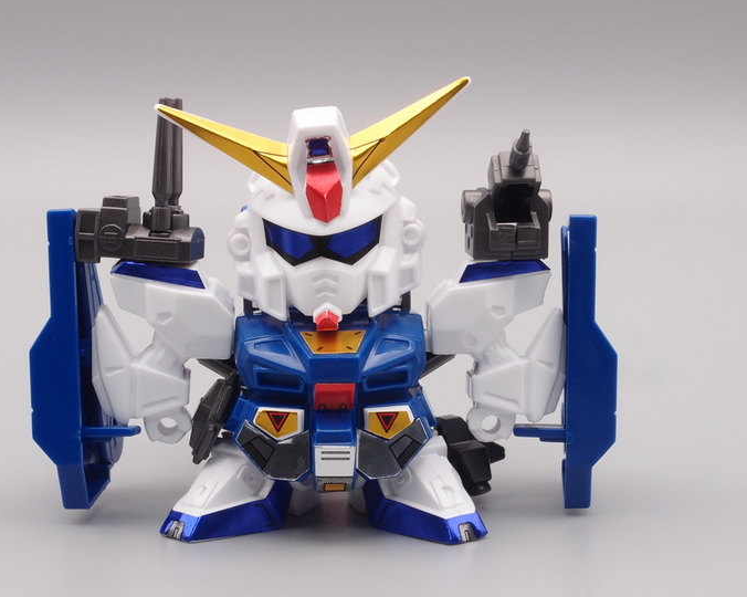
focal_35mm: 89
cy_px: 327
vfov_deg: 17.3
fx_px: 1967
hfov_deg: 21.5
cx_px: 333
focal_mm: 16.63
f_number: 8
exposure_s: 1/10
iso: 100
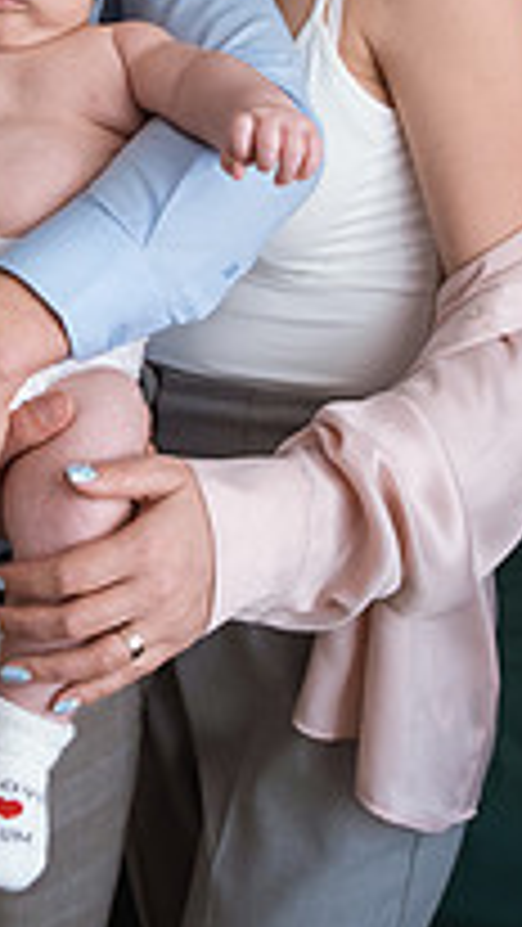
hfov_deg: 16.8
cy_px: 40
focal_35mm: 71
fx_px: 1746
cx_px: 68
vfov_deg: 28.3
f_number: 3.2
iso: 1000
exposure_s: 1/160
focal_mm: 31
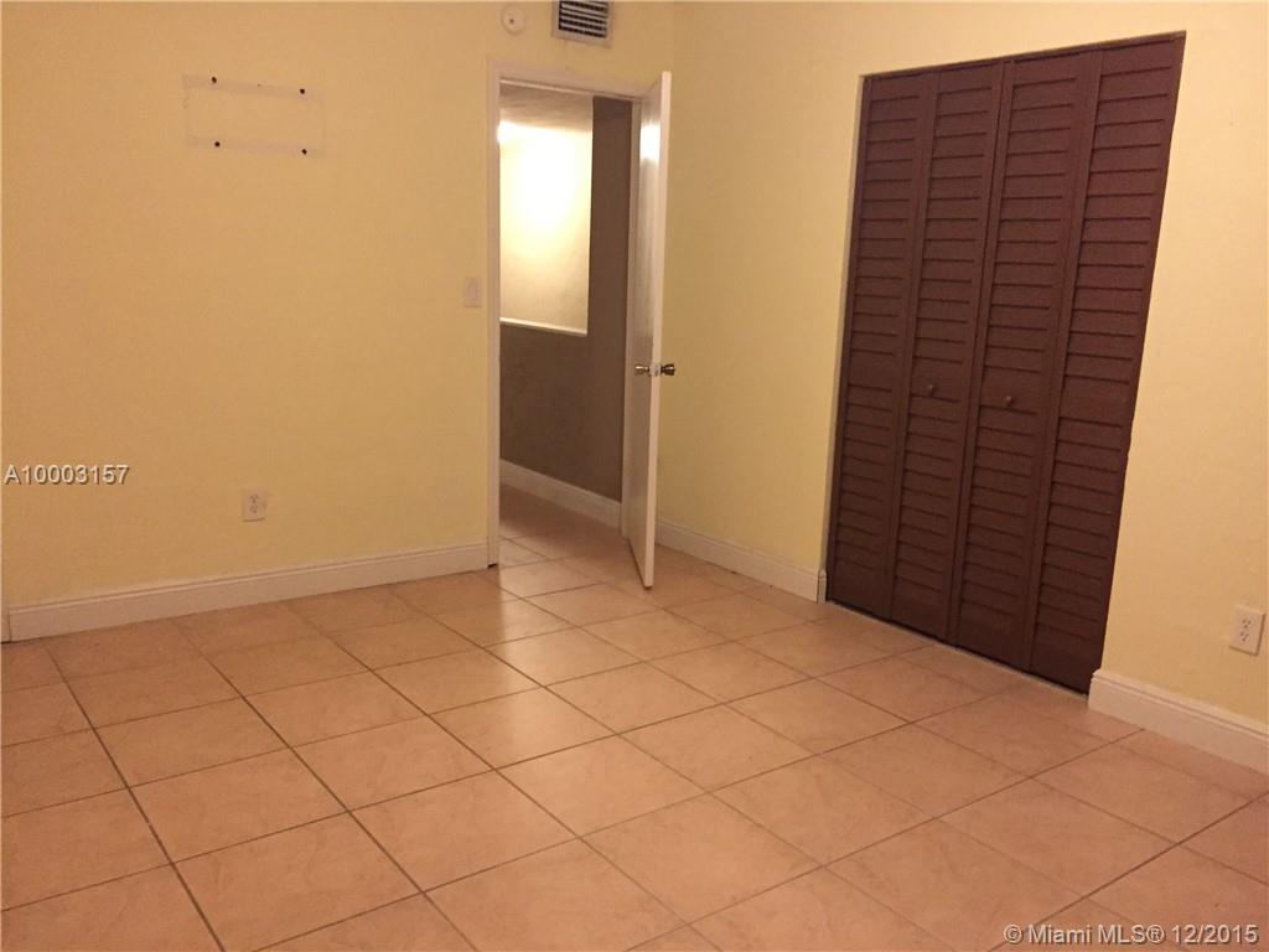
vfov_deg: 48.2
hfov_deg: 61.7
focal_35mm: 29
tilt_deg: -11.3
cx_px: 634
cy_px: 476
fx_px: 1063
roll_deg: -3.0
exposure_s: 1/15
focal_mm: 4.15
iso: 320
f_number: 2.2
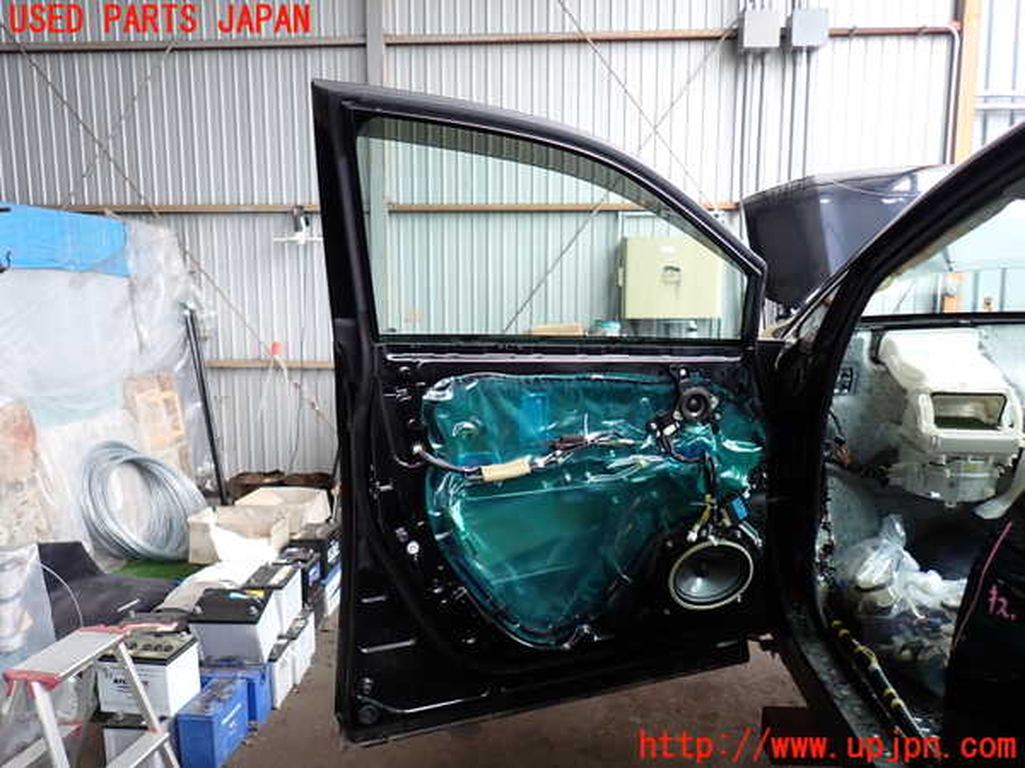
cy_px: 384
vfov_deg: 54.9
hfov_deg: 69.4
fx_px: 740
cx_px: 512
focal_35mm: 25
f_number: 2
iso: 100
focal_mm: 4.5
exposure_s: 1/60
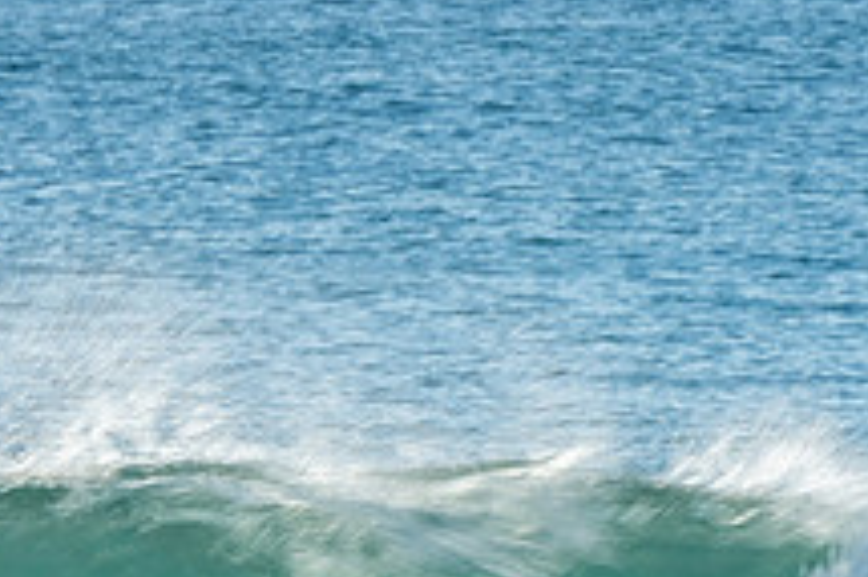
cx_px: 529
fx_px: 39053
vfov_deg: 0.8
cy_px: 720
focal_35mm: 1621
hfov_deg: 1.3
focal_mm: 400
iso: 100
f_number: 20
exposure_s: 1/30
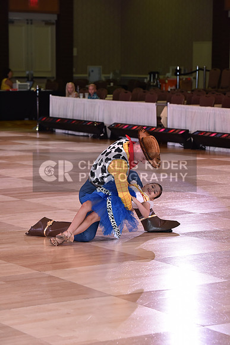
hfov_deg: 11.2
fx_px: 1168
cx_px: 115
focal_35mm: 122
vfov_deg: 16.8
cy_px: 172
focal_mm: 122
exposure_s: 1/250
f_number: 6.3
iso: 1600
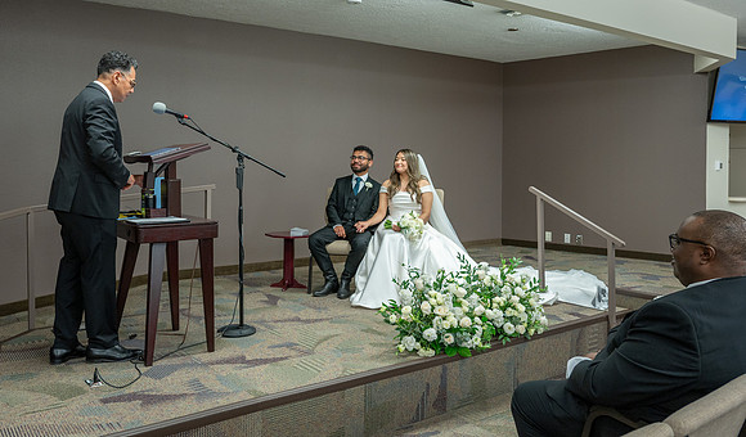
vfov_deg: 38.0
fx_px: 631
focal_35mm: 32
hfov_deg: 61.0
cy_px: 171
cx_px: 332
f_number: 4
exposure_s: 1/40
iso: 400
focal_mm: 24
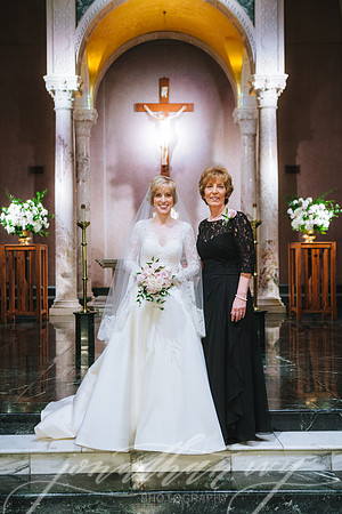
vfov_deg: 42.7
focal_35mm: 46
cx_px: 171
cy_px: 257
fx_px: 655
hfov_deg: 29.2
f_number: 4
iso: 1250
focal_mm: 46
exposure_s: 1/125
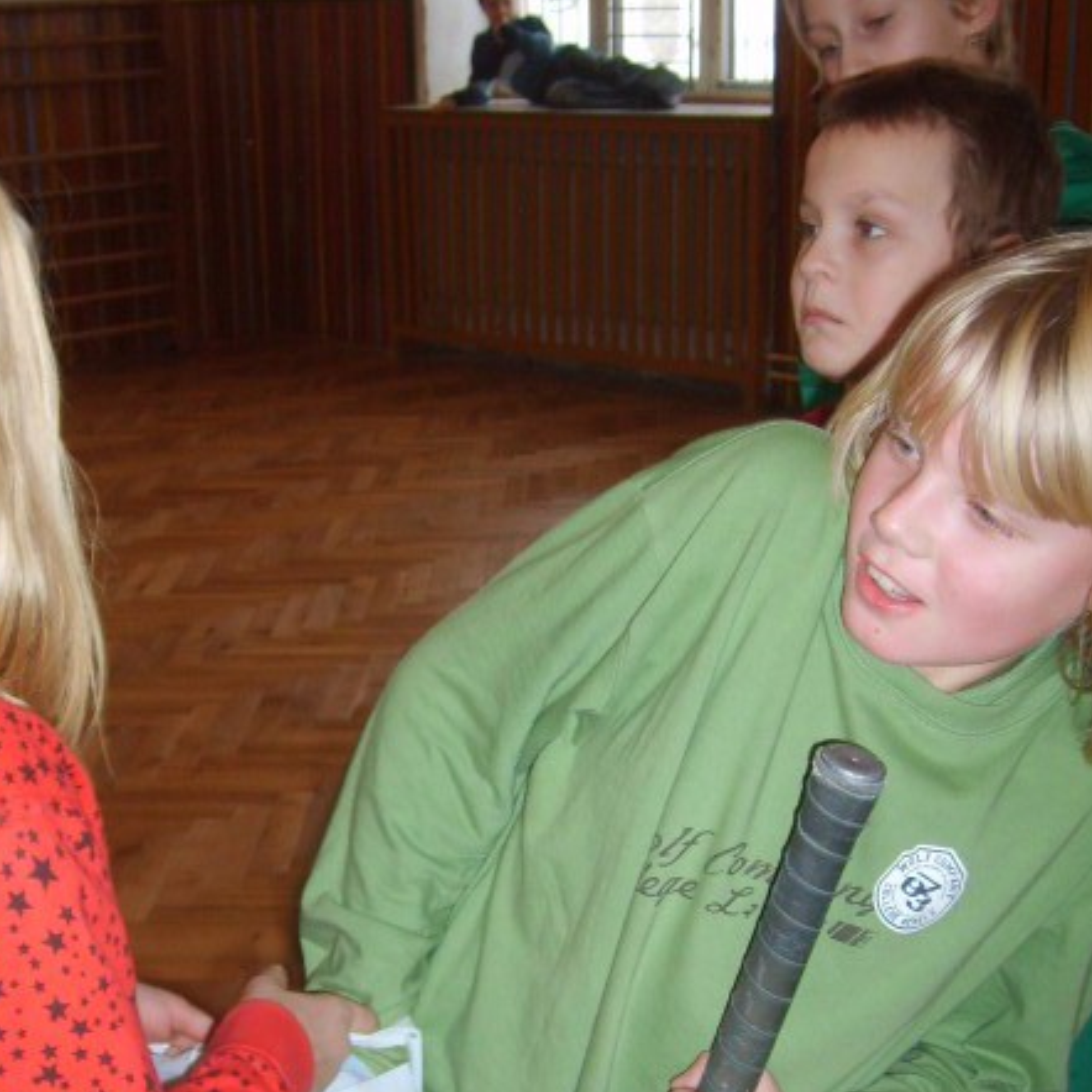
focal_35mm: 56
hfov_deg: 30.4
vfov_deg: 30.3
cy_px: 746
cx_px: 388
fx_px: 1999
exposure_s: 1/45
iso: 100
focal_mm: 5.8
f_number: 2.8
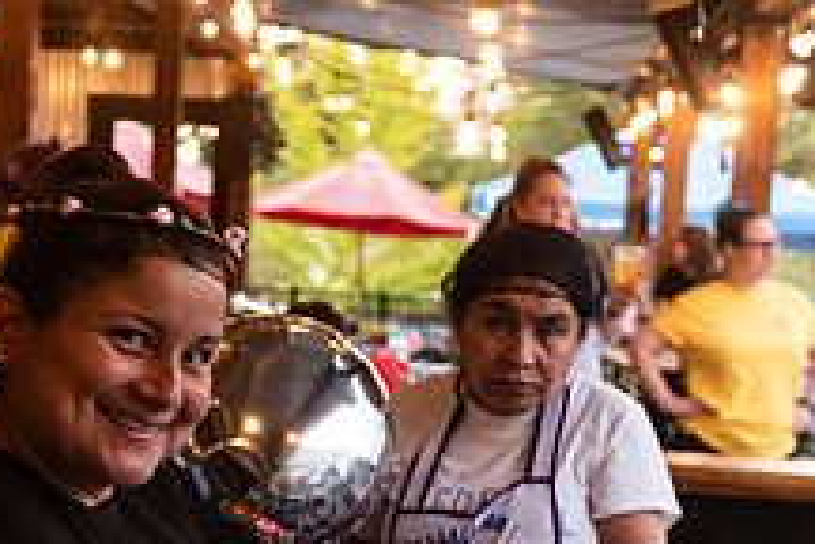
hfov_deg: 21.5
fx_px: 2128
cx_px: 196
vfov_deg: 14.4
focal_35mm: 94
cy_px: 489
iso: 500
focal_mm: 35
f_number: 3.5
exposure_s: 1/100
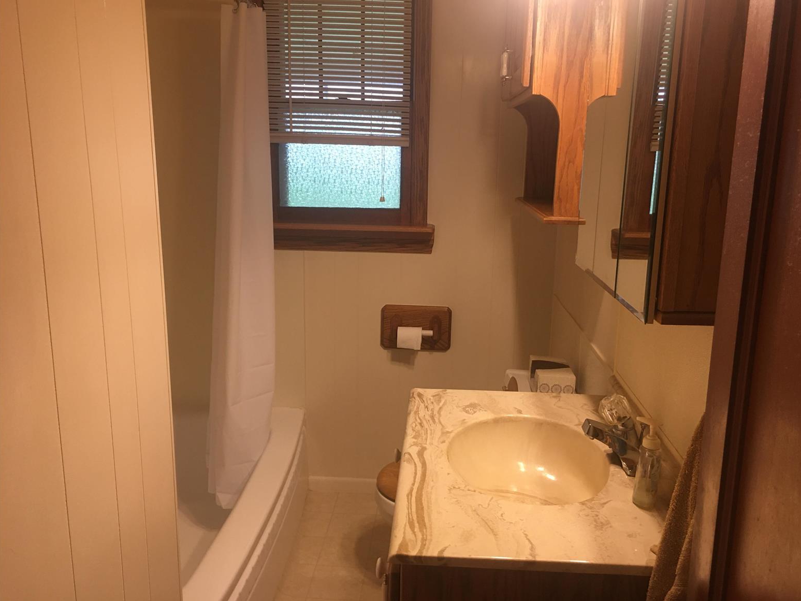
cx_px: 413
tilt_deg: -11.2
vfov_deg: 46.8
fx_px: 694
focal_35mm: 30
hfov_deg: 60.0
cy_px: 294
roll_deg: -1.7
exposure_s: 1/15
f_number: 2.2
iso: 50
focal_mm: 4.15
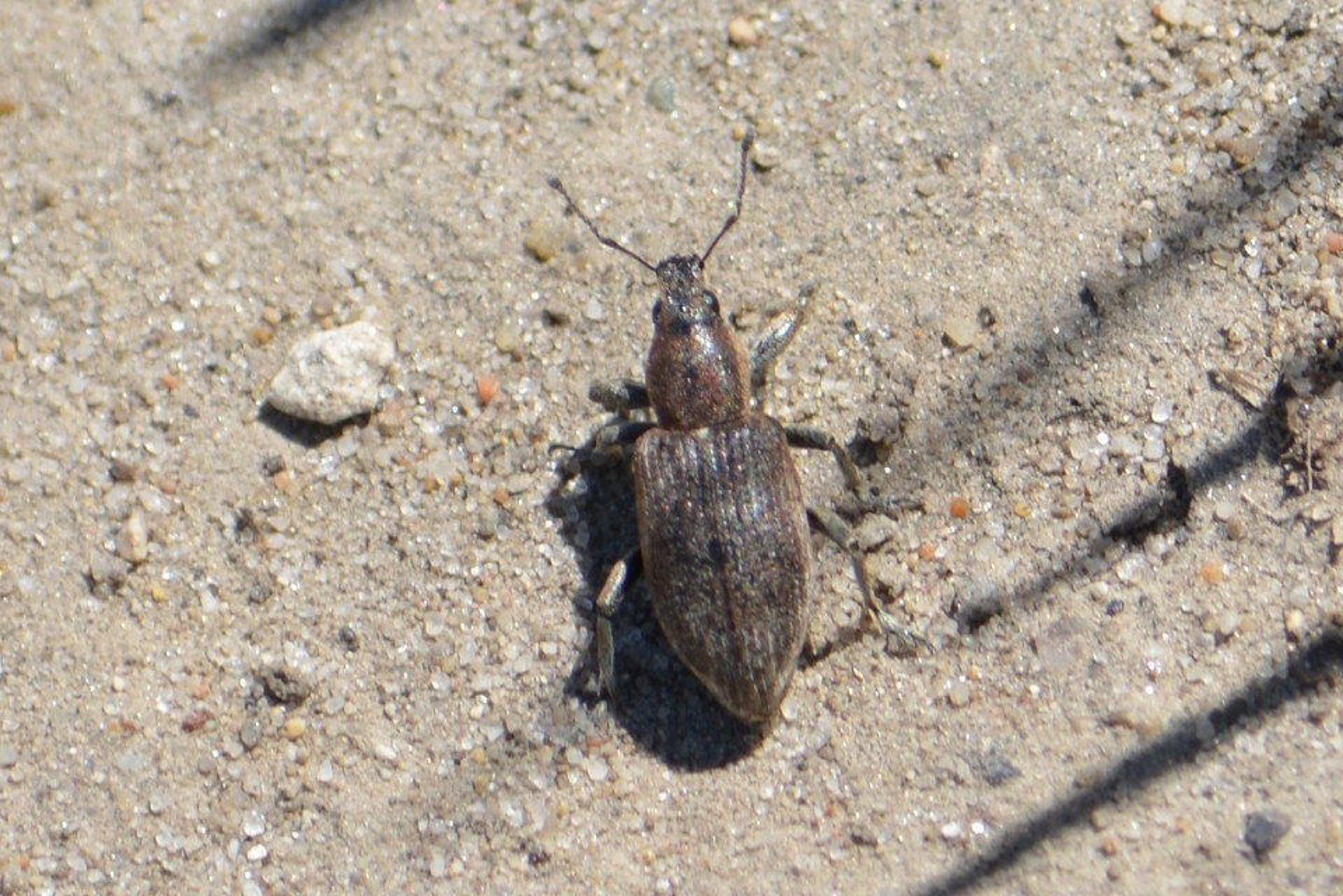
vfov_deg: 4.2
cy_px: 448
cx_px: 672
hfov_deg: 6.2
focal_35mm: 330
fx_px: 12310
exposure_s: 1/250
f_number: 8
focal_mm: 220
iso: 100
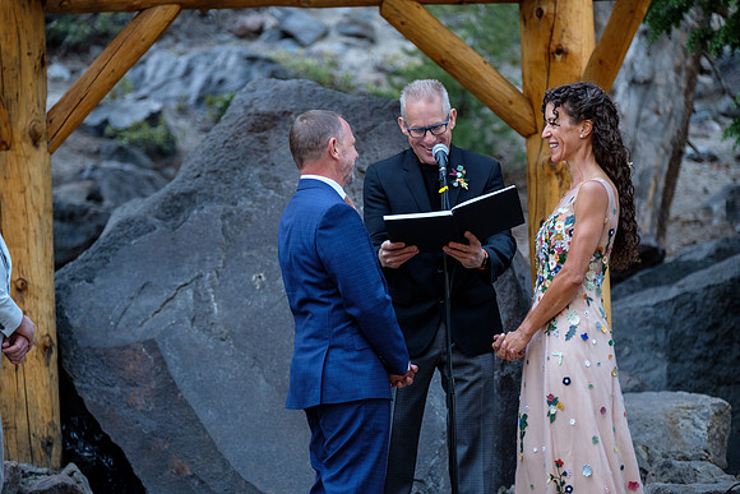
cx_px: 370
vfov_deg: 9.7
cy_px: 247
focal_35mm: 142
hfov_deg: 14.4
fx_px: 2919
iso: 640
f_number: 2.8
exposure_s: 1/125
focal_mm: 94.5
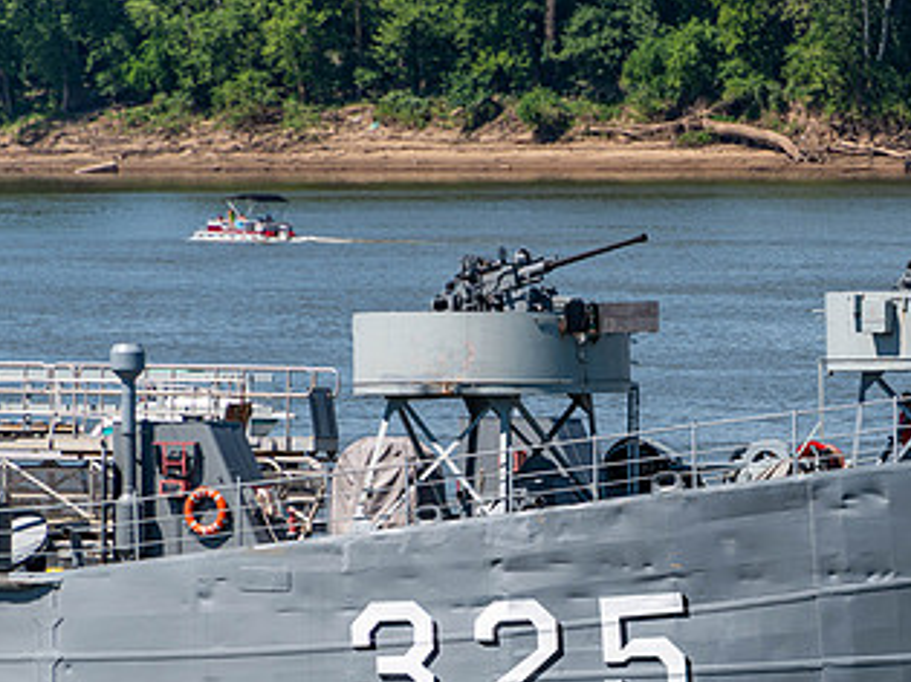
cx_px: 810
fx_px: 13969
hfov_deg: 3.7
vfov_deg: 2.8
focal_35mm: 531
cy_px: 553
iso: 64
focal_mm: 300
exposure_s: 1/250
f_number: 8
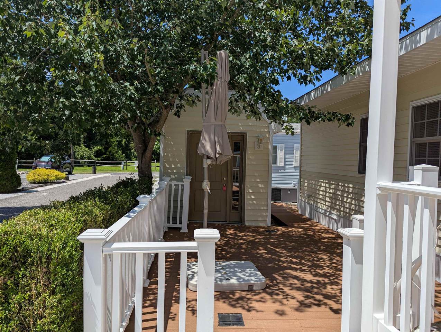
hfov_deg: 71.5
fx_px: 306
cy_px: 166
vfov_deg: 56.9
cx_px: 220
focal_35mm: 24
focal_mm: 6.81
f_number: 1.85
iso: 42
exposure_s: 1/3774
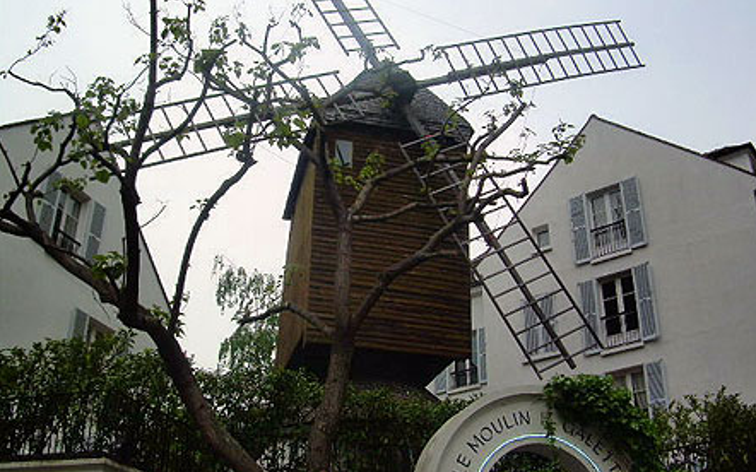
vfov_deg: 31.2
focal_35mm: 41
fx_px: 845
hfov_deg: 48.2
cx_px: 381
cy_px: 219
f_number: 4.6
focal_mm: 6.3
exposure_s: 1/250
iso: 50
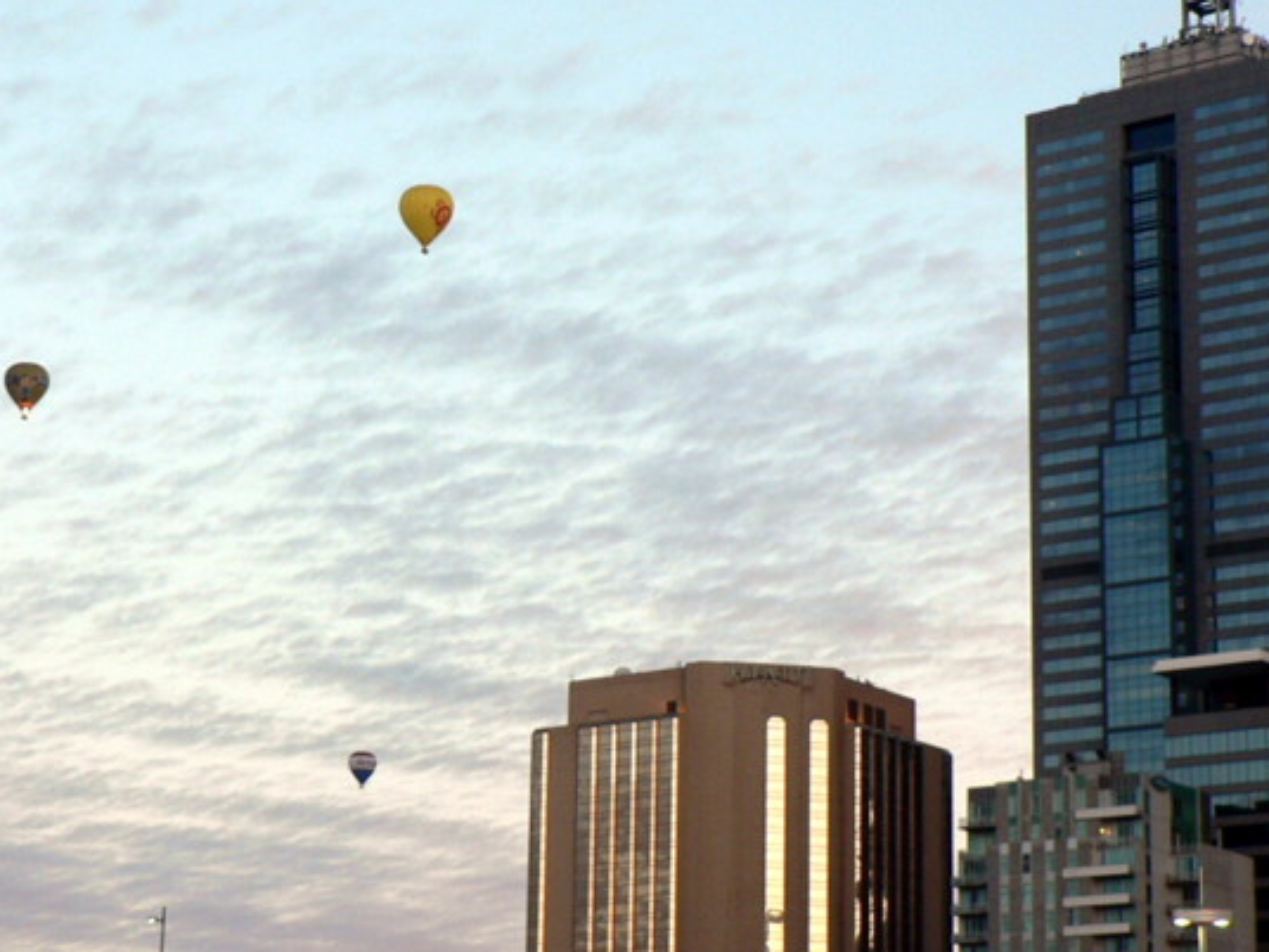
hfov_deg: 29.4
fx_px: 2420
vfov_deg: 22.2
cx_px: 670
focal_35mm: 66
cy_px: 521
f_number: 2.8
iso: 80
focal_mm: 8.7
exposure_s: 1/50
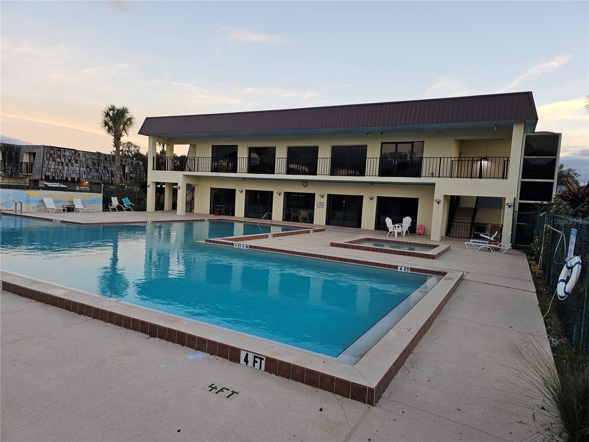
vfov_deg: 58.9
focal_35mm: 23
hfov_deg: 73.9
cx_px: 294
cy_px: 221
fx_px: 391
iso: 20
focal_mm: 6.3
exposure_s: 1/52
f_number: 1.7
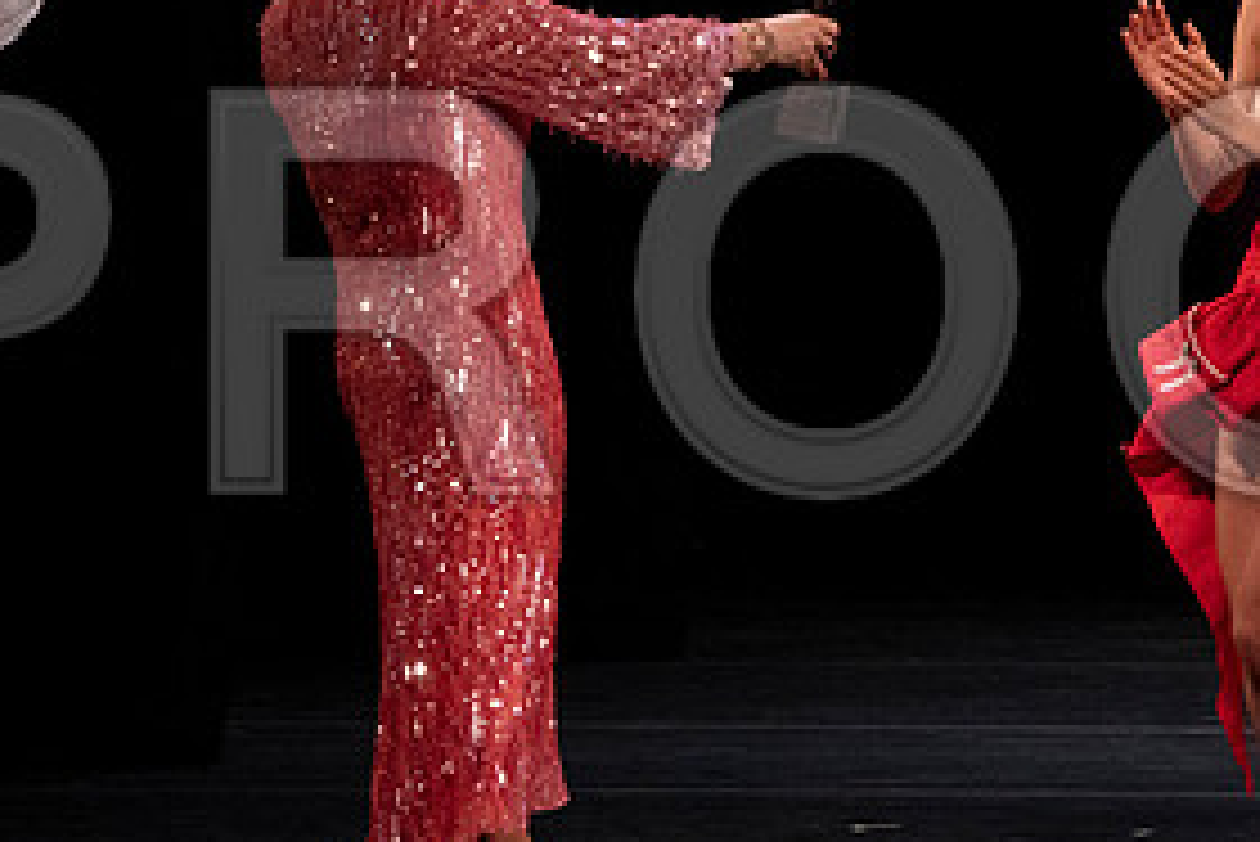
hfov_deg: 2.5
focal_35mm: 815
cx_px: 792
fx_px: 28538
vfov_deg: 1.7
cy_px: 304
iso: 12800
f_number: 11
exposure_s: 1/500
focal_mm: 394
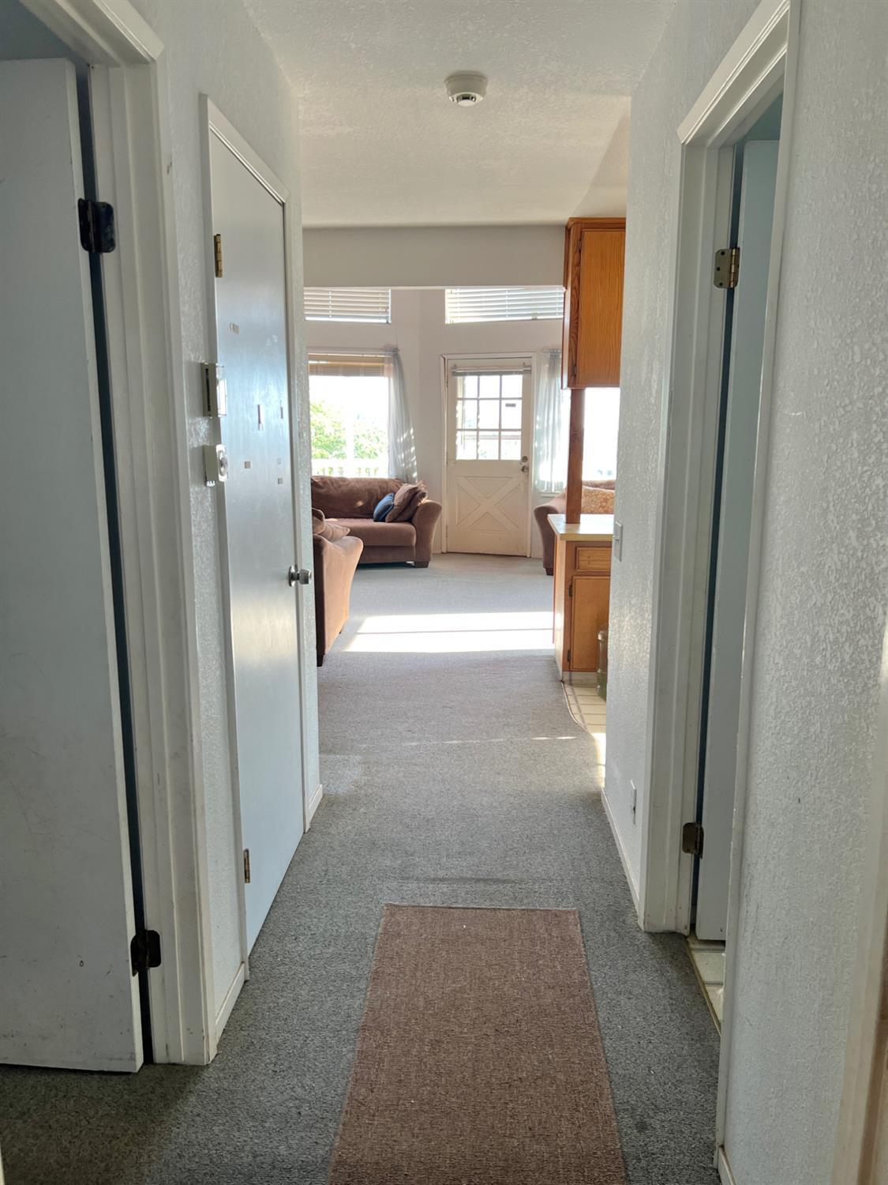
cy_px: 592
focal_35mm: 26
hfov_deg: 53.1
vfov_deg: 67.3
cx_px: 444
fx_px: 889
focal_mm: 5.7
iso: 100
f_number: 1.5
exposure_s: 1/120
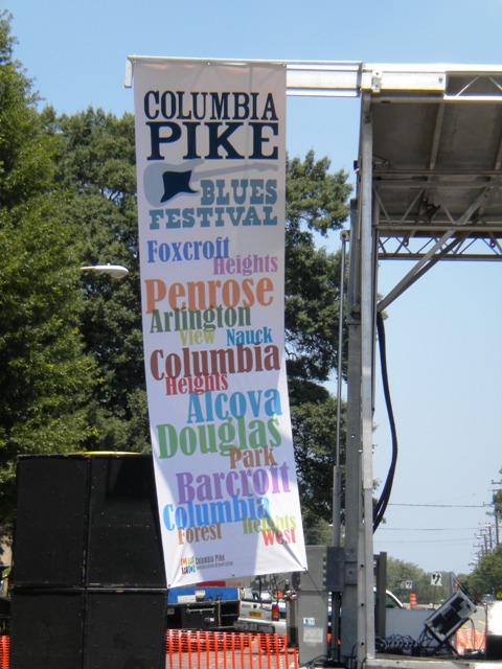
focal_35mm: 105
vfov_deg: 18.7
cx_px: 251
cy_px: 334
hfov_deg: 14.1
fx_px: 2030
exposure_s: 1/152
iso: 80
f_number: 8.5
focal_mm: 18.9
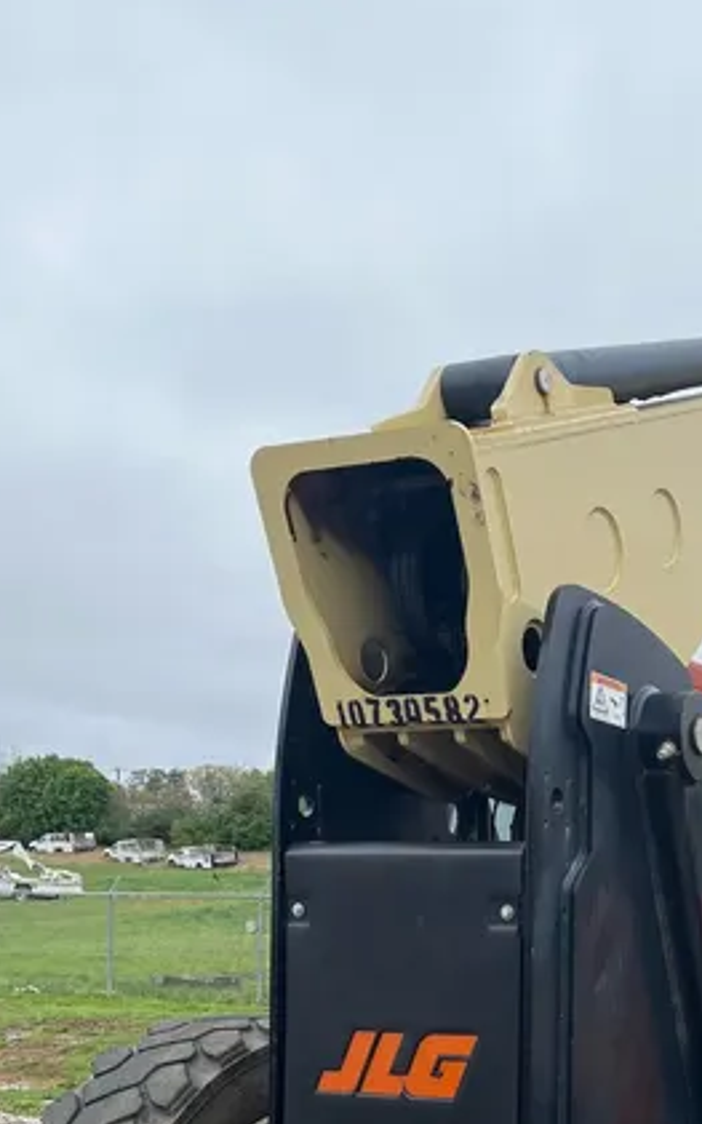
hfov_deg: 25.4
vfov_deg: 39.5
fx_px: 1470
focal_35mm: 48
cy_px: 965
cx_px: 723
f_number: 1.6
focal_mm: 5.1
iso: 50
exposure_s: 1/1212
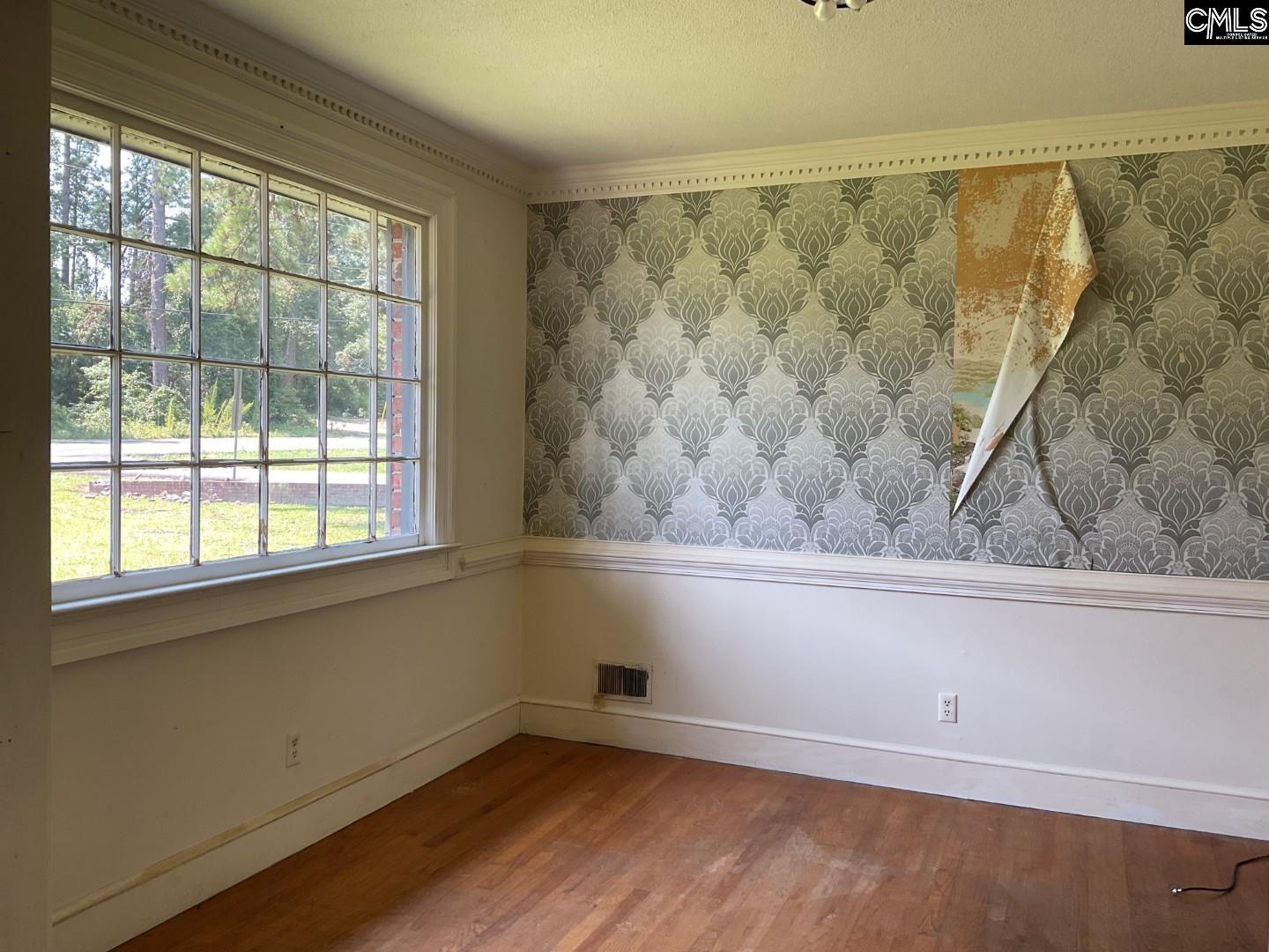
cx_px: 634
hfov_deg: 61.7
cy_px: 476
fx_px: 1063
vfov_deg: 48.2
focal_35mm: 29
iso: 32
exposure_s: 1/120
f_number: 1.8
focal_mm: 3
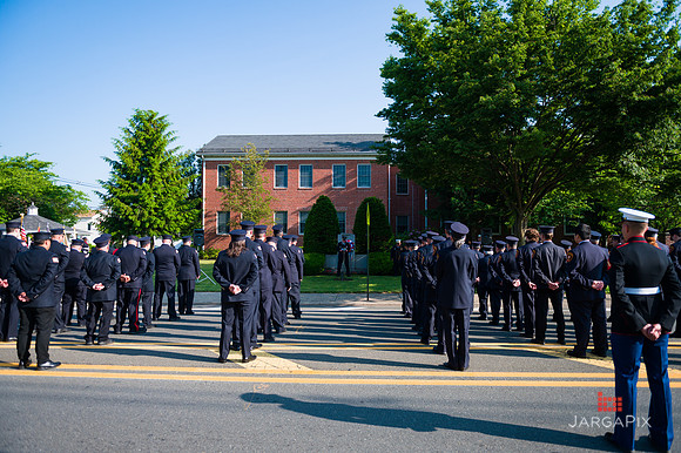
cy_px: 226
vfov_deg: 53.1
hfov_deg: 73.8
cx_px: 340
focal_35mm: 24
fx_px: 454
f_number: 3.2
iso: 200
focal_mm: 24
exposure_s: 1/3200
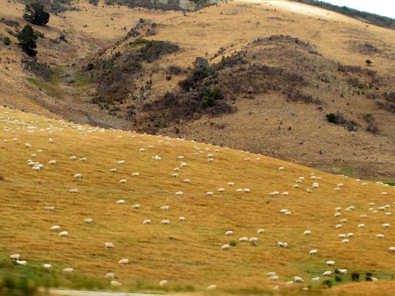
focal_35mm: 50
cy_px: 148
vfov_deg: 29.1
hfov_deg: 38.2
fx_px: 571
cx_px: 198
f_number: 4.4
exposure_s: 1/147
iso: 64
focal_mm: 9.1
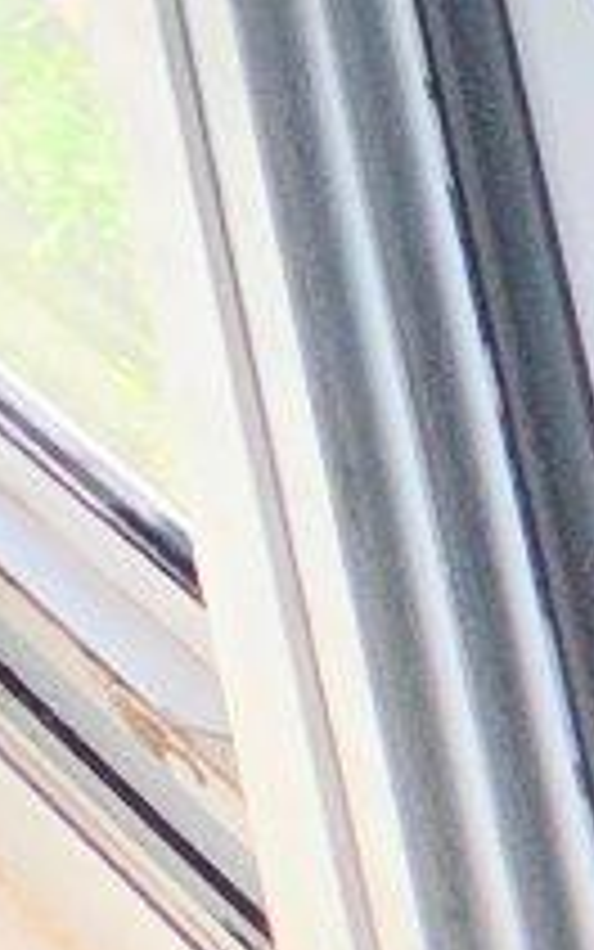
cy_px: -2458
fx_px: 3468
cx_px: -3285
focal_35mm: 134
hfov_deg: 4.8
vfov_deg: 9.2
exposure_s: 1/427
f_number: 1.9
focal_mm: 2.2
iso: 40
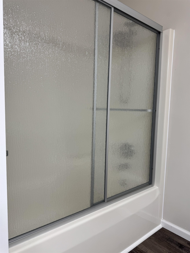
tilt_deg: -6.4
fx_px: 176
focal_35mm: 24
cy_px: 126
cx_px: 95
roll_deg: -1.3
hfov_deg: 56.8
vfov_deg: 71.6
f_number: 1.78
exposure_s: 1/124
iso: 64
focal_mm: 6.76
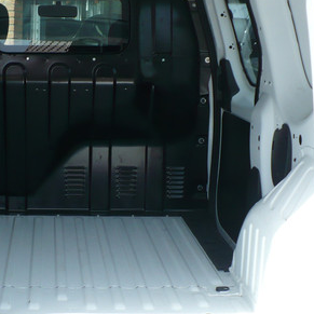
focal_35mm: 72
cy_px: 167
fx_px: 739
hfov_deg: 23.7
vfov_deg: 24.0
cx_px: 68
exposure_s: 1/400
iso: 100
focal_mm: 6.1
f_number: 2.8
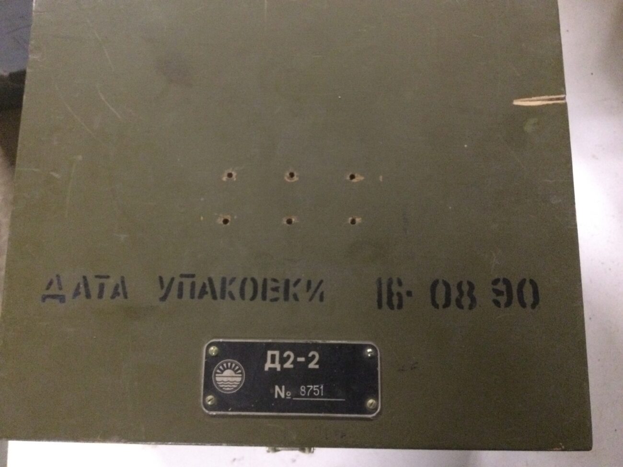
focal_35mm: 31
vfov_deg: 45.4
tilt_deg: -80.6
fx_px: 558
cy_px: 234
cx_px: 312
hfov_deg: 58.4
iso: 800
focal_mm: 3.3
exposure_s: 1/17
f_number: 2.4
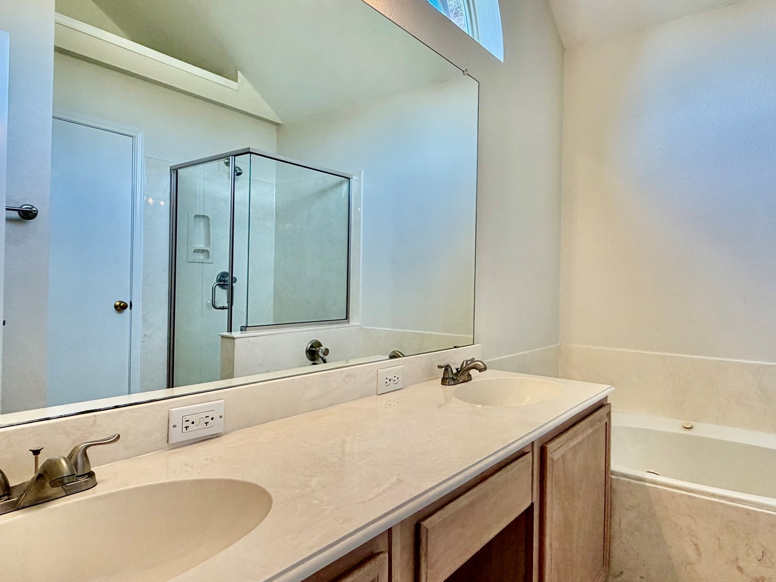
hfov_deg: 75.8
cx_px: 450
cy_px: 285
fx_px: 493
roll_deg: -0.6
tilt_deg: -0.5
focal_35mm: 22
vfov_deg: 61.1
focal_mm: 2.22
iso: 125
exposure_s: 1/120
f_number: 2.2
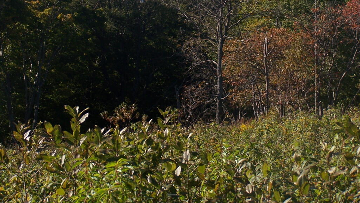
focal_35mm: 137
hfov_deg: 15.7
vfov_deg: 8.8
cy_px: 2
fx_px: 1308
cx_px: 180
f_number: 3.2
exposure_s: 1/1000
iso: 80
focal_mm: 15.6
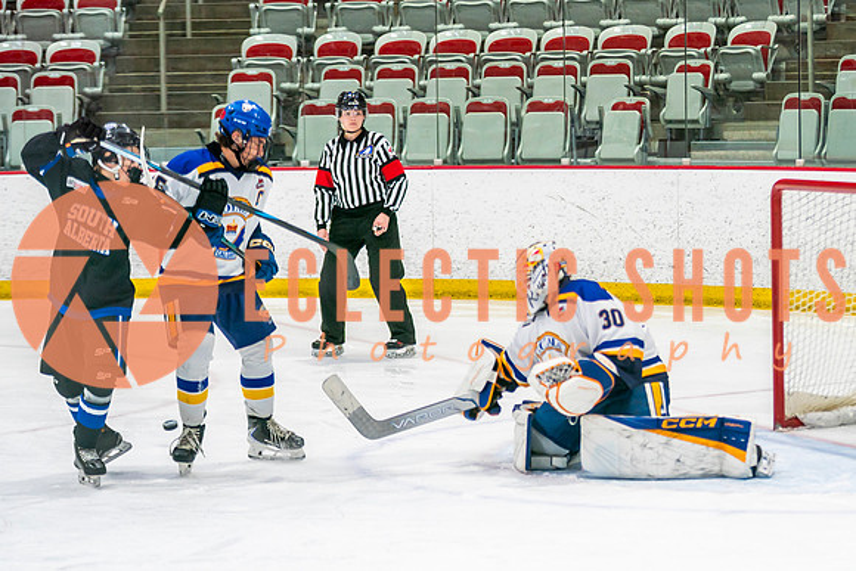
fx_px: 3532
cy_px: 351
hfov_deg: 13.8
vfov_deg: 9.2
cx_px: 630
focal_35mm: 149
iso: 500
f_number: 2.8
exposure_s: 1/640
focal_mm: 88
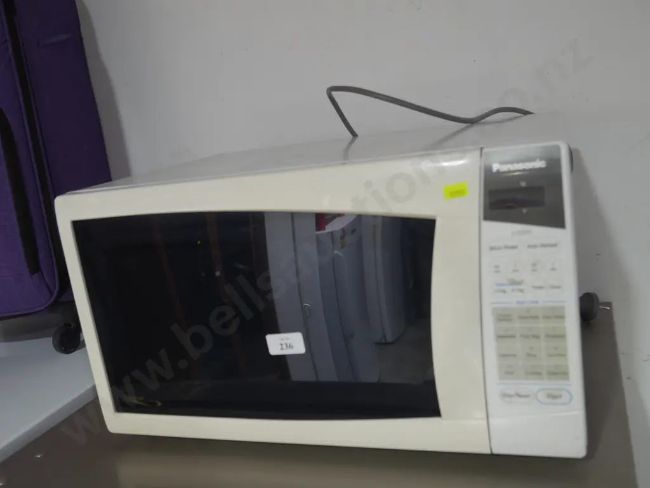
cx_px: 325
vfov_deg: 41.8
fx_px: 638
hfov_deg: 54.0
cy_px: 244
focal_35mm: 34
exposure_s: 1/60
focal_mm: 17
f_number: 4
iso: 640
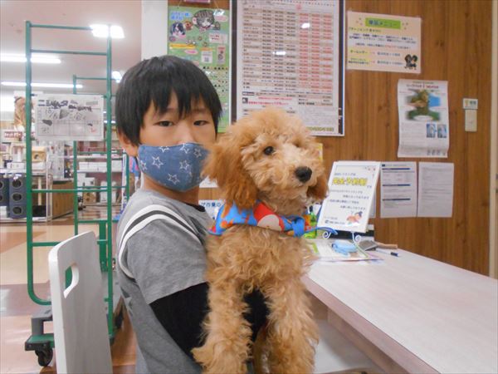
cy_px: 187
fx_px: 432
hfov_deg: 60.0
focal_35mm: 30
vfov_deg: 46.8
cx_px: 249
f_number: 3.4
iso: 800
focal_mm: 5.1
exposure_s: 1/125
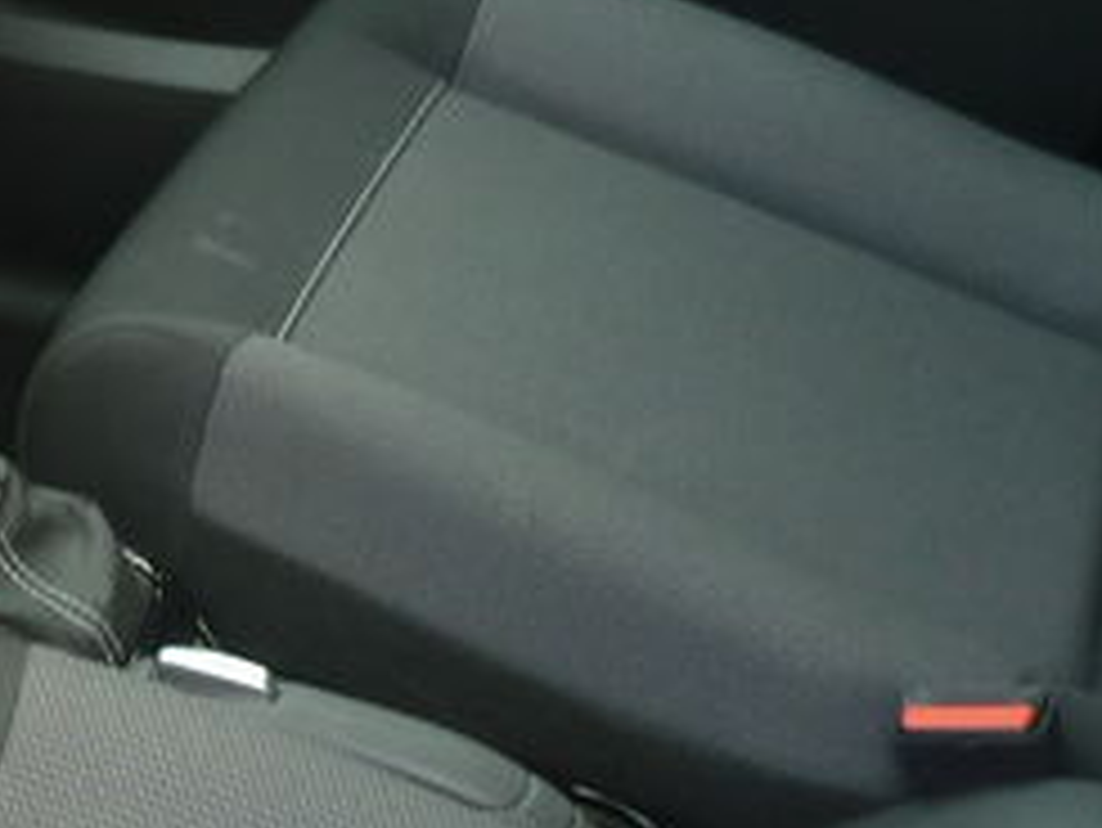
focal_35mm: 102
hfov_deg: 18.1
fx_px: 3249
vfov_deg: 14.5
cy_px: 405
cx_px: -274
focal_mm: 4.1
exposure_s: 1/30
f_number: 3.3
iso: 100
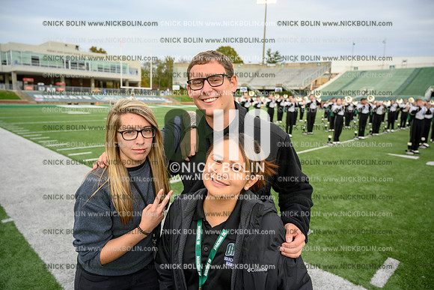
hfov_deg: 73.7
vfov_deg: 53.2
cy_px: 145
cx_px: 217
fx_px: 289
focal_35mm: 24
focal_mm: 24
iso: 125
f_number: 4
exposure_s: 1/320
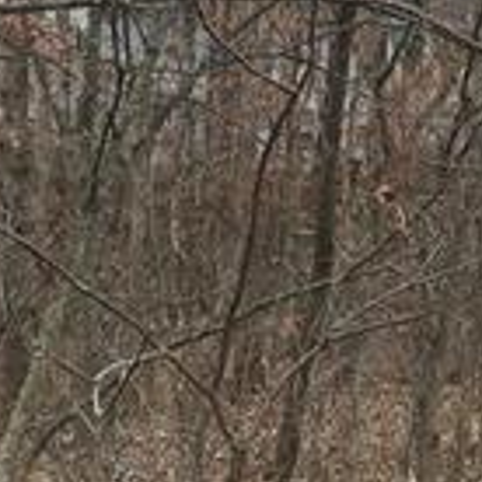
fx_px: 2001
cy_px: 238
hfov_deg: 13.4
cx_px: 559
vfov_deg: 13.7
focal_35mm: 127
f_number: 2.4
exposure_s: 1/158
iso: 25
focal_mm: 3.3
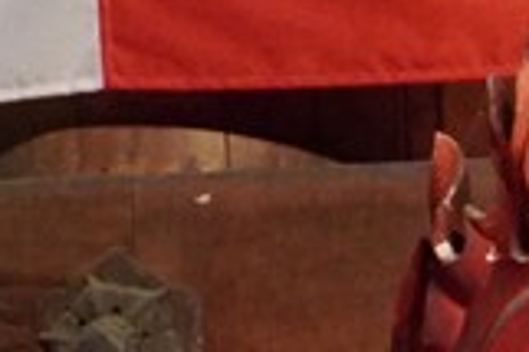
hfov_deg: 6.7
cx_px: 697
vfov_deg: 4.3
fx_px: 4492
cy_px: 1054
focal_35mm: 306
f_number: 5
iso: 6400
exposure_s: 1/50
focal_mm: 32
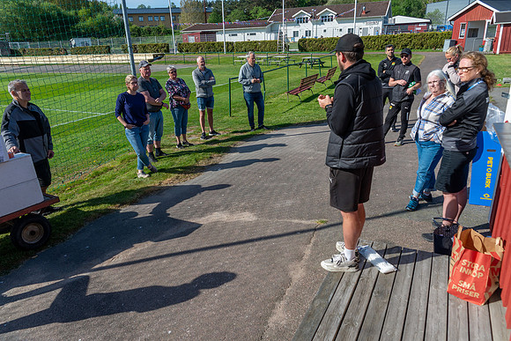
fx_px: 355
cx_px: 256
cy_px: 170
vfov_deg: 51.3
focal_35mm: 25
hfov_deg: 71.4
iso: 180
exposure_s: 1/800
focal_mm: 24
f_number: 5
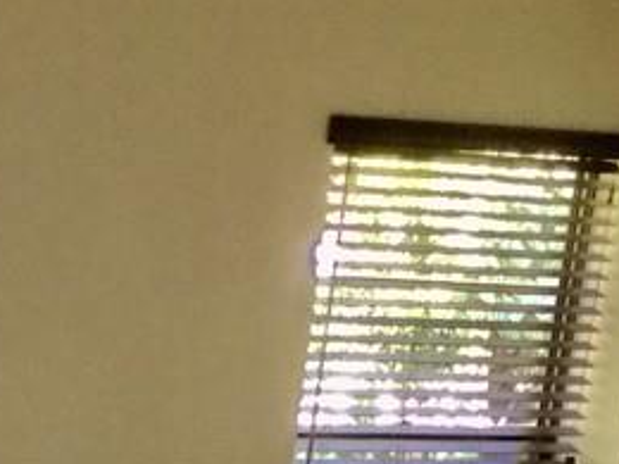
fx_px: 2182
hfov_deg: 14.6
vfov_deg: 11.4
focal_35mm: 122
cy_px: 814
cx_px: -417
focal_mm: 3.3
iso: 50
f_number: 2.4
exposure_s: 1/30
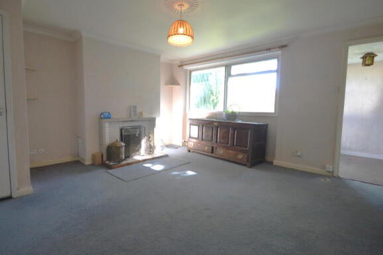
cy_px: 124
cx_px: 175
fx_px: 181
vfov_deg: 70.3
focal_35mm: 17
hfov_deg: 93.1
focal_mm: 10
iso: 720
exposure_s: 1/60
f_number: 4
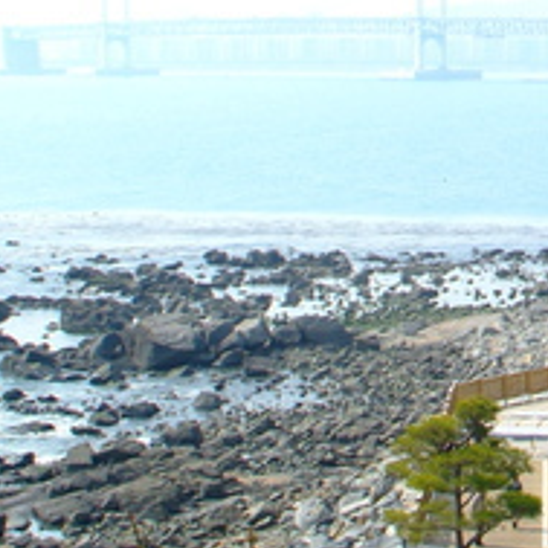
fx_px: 2364
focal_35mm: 132
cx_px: 848
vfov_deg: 13.2
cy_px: 157
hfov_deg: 12.5
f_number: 8
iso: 200
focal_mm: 28
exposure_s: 1/250
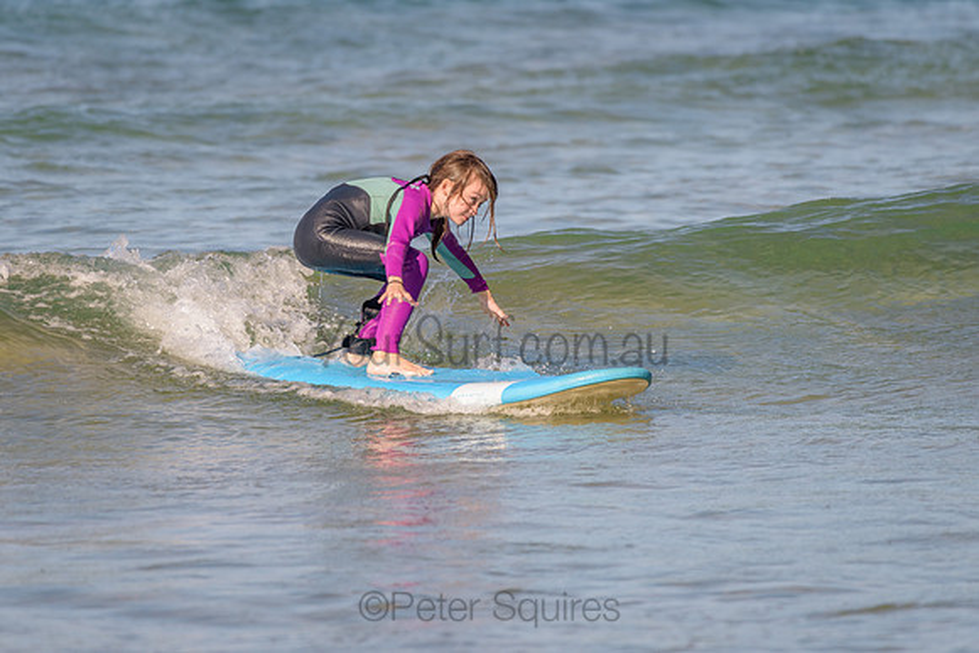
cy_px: 256
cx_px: 432
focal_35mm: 613
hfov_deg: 3.4
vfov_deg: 2.2
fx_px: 16683
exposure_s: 1/2000
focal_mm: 500
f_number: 5.6
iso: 250
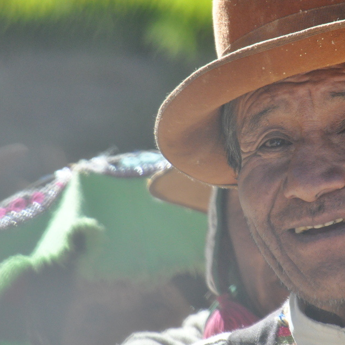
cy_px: 167
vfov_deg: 2.7
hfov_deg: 2.7
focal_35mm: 647
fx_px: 7295
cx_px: 256
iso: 1400
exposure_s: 1/1250
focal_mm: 270
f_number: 8
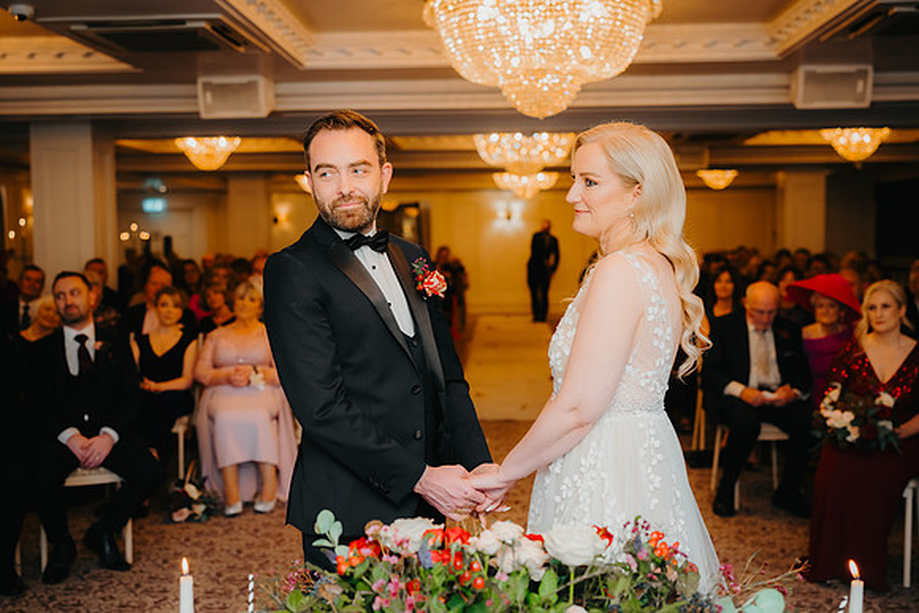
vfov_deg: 34.1
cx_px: 450
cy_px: 288
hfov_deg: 49.4
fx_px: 999
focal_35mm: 39
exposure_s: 1/200
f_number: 2
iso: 400
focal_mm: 35
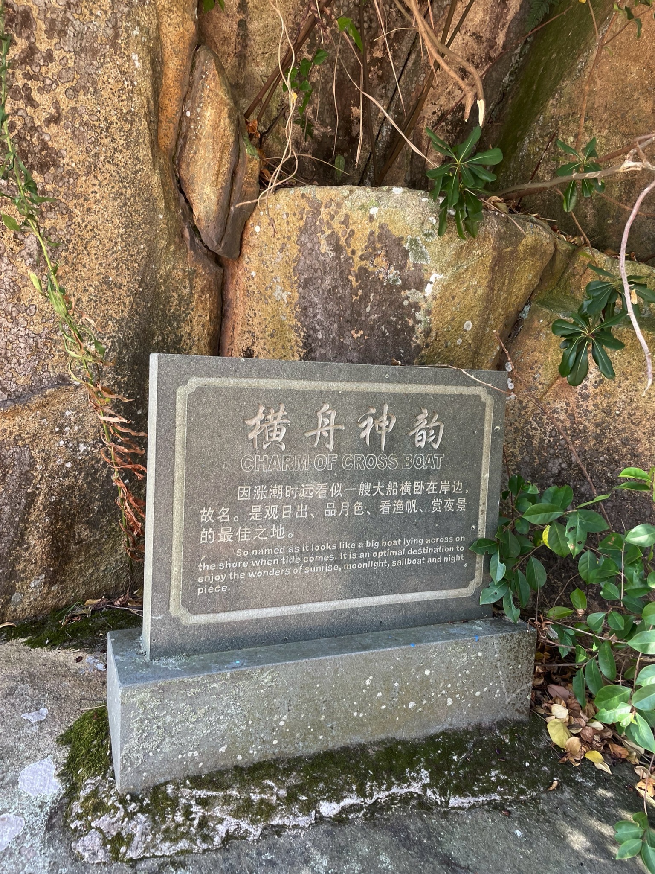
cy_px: 437
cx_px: 328
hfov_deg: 53.1
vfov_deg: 67.3
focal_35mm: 26
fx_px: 656
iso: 32
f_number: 1.6
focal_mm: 4.2
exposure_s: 1/127
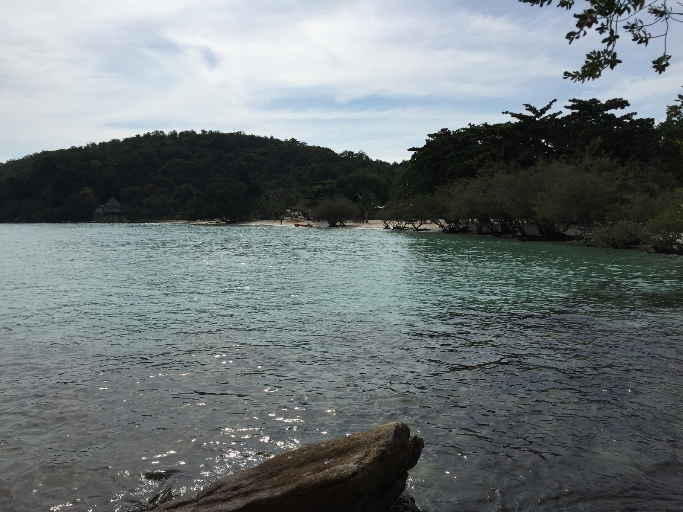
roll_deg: -0.6
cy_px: 256
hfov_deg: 61.7
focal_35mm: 29
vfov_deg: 48.2
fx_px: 572
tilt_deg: -3.9
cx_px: 342
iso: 32
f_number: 2.2
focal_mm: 4.15
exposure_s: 1/6623
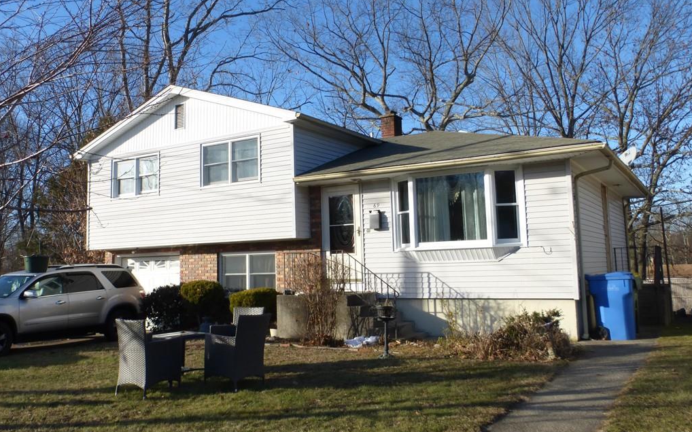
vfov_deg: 39.3
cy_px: 181
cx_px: 346
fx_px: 603
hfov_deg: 59.7
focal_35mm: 32
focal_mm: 5.4
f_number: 4
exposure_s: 1/500
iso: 100
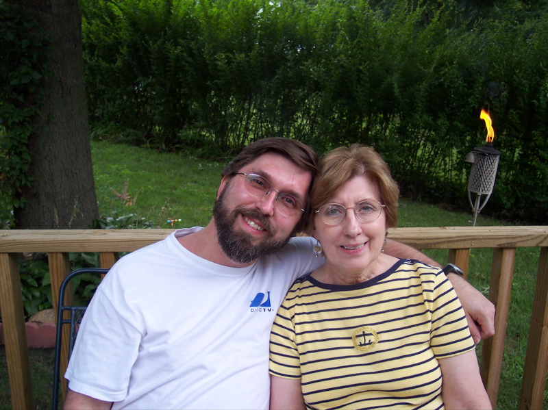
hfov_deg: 49.0
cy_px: 205
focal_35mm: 38
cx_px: 274
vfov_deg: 37.7
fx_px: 601
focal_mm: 8
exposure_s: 1/180
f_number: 2.8
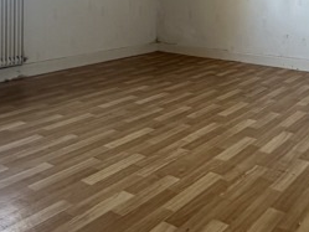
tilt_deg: -0.2
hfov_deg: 41.5
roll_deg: -0.6
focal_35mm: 45
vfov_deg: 29.7
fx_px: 402
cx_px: 207
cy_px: -9
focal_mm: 2.22
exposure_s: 1/84
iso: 320
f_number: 2.2
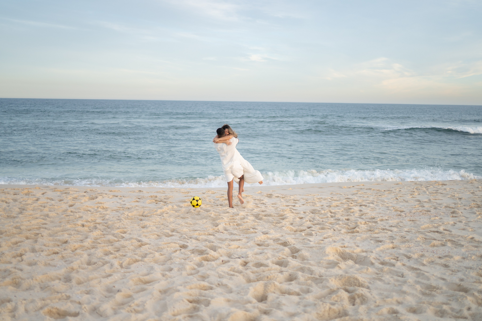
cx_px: 241
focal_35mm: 35
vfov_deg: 37.9
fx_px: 469
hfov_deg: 54.4
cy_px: 160
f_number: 1.4
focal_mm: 35
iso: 160
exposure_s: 1/1600
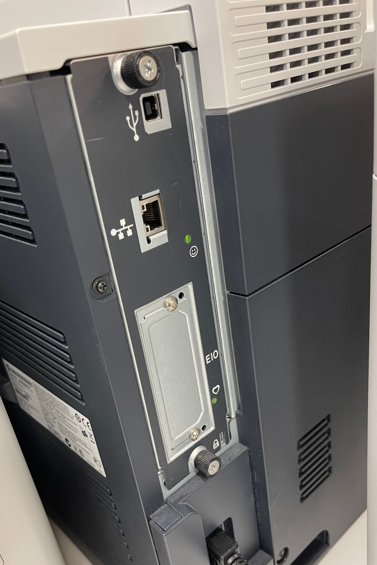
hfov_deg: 42.3
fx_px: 487
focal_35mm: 31
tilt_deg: -26.7
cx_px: 175
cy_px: 317
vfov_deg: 60.1
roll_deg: +9.5
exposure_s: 1/50
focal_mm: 5.1
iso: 400
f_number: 1.6
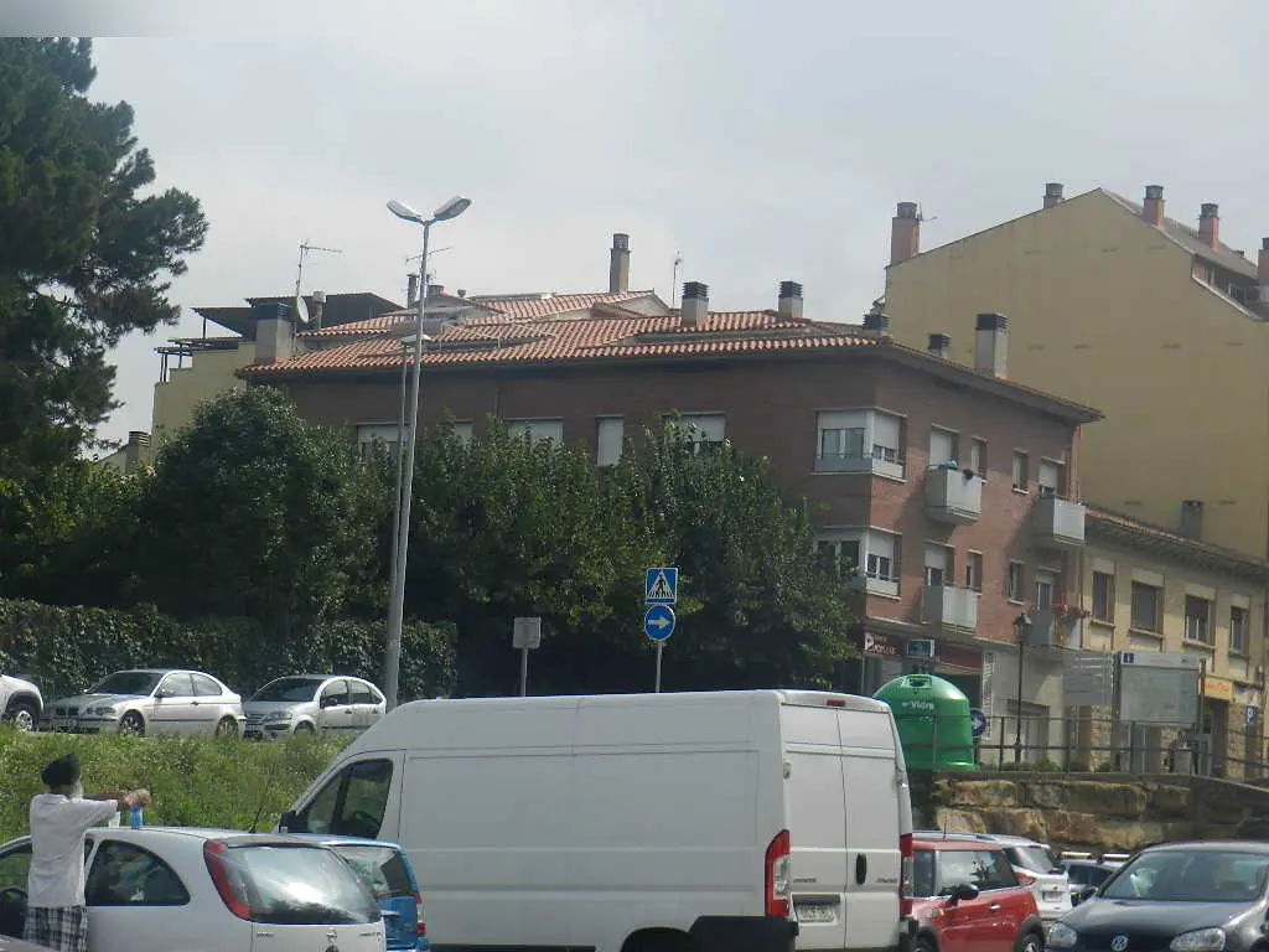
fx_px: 3666
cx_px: 634
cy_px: 476
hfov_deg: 19.6
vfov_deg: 14.8
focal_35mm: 100
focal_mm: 17.7
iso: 160
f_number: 4.6
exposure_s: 1/1000
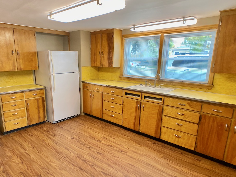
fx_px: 245
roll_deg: -1.3
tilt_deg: -14.0
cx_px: 103
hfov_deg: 51.2
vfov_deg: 39.5
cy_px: 103
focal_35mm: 36
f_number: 1.8
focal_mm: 4.25
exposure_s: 1/120
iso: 125
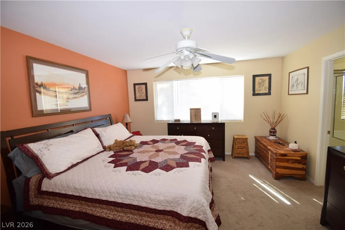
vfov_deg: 77.3
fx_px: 144
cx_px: 172
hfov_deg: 100.4
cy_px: 115
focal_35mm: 15
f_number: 5.6
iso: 400
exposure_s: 1/20
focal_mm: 10
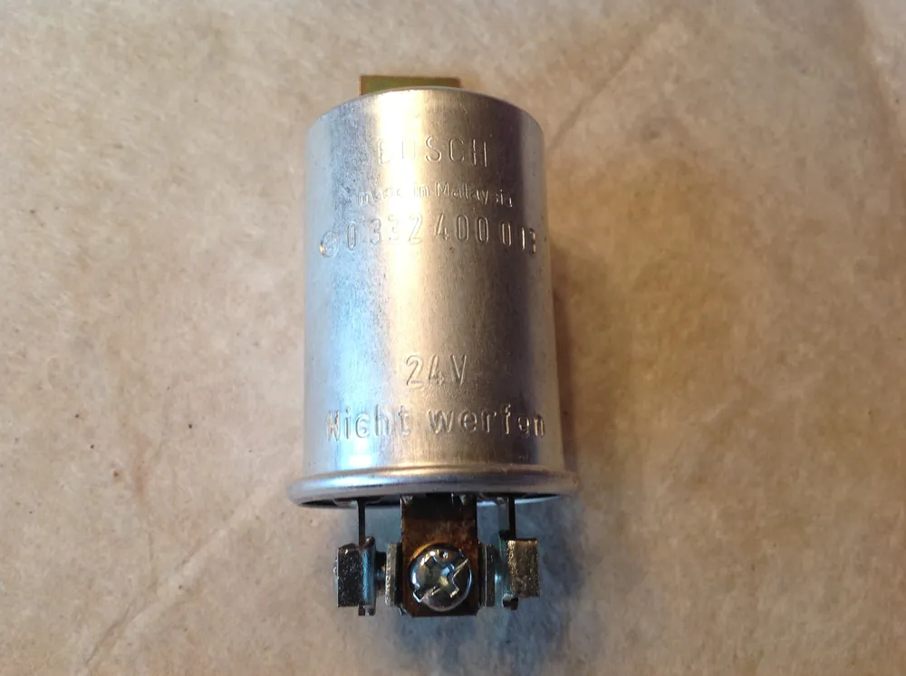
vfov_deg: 40.6
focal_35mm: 35
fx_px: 914
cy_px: 338
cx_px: 453
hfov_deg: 52.7
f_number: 2.4
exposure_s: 1/20
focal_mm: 4.28
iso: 50
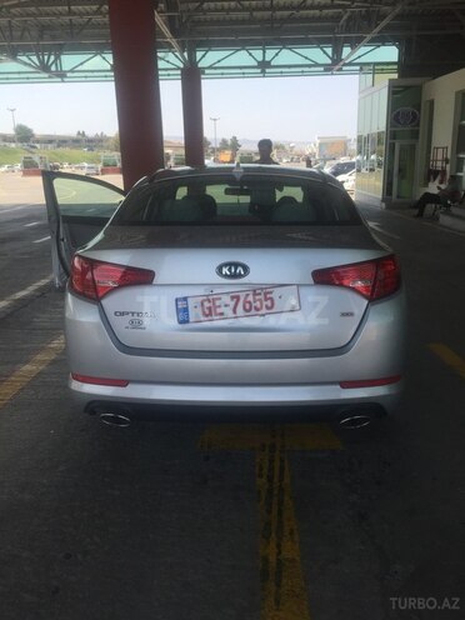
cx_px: 232
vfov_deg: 61.7
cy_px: 310
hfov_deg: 48.2
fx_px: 519
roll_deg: +0.9
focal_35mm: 29
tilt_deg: -15.8
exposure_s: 1/1068
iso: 32
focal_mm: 4.15
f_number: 2.2
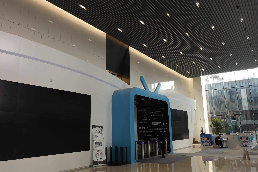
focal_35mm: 30
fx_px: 215
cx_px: 129
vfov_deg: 43.6
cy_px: 86
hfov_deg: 61.9
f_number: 3.5
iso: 100
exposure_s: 1/80
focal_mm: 20
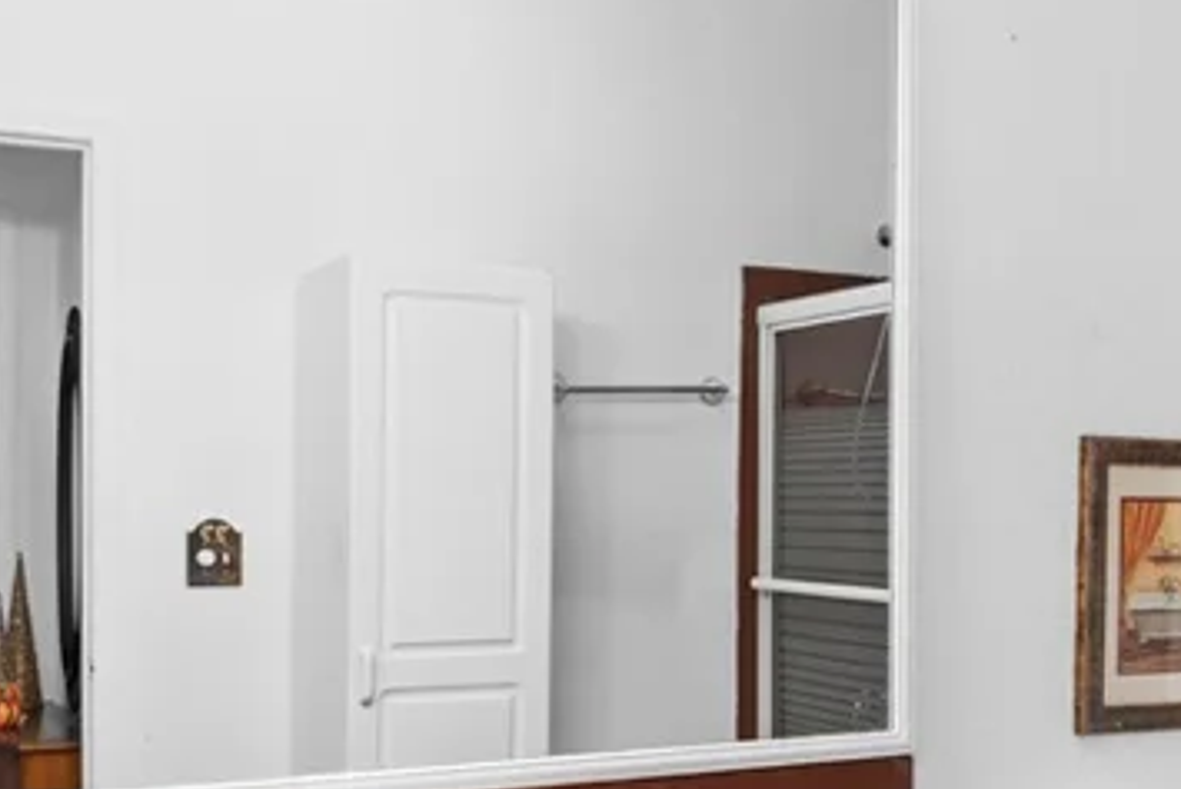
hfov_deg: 40.1
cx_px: 712
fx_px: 1608
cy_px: 514
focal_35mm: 49
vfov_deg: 27.4
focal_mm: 17
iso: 400
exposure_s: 1/6
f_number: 8
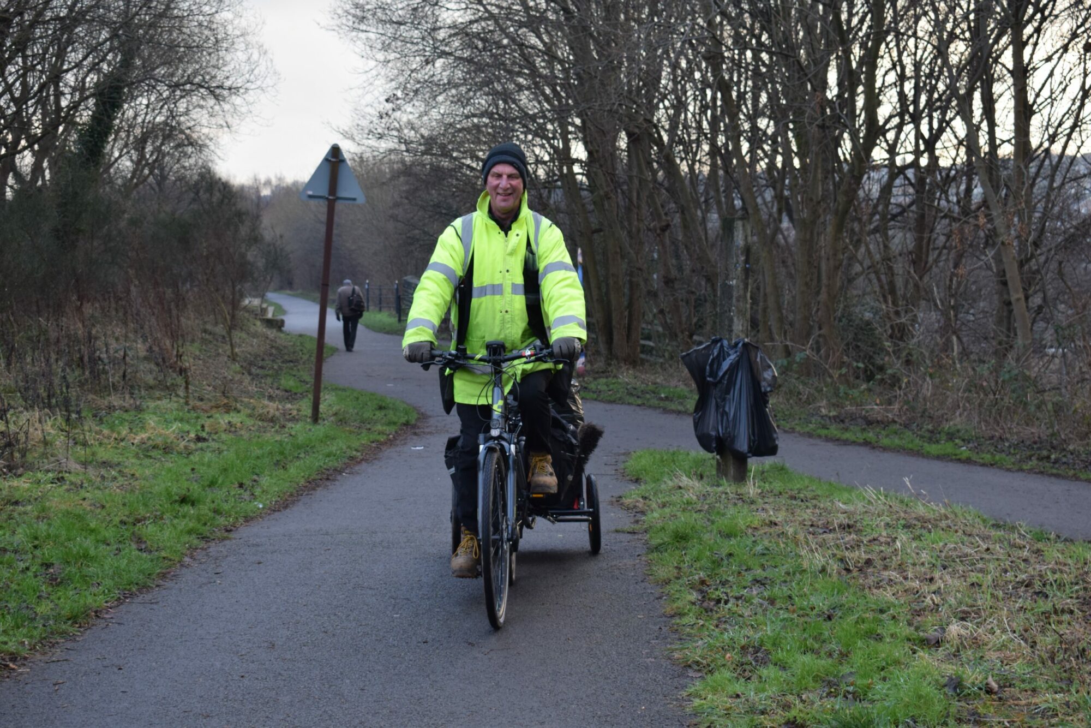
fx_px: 1818
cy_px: 364
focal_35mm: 60
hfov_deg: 33.4
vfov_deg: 22.6
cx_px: 546
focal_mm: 40
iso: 400
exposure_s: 1/125
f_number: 5.6
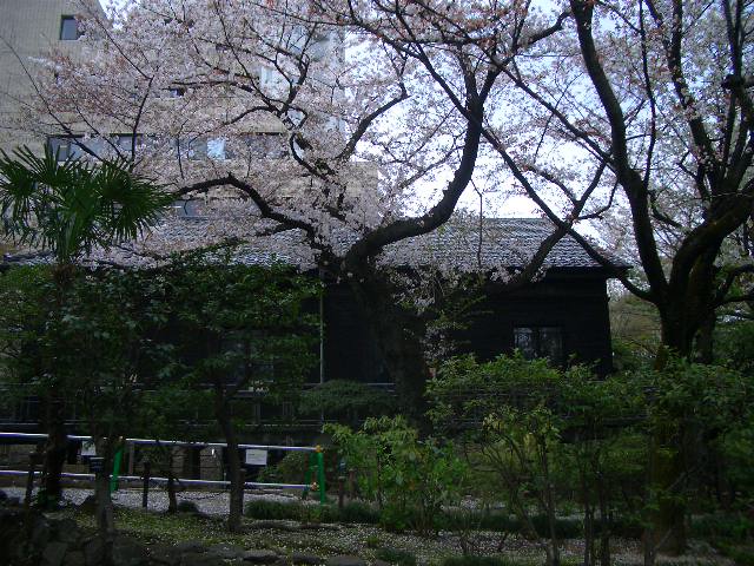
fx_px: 762
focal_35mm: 35
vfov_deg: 40.7
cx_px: 377
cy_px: 283
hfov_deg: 52.6
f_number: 2.6
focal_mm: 5.8
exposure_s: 1/640
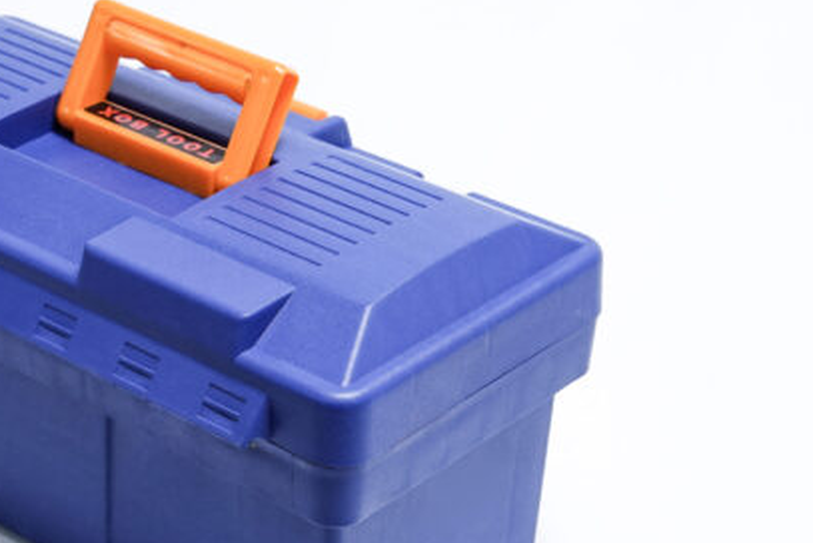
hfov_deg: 19.3
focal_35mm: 105
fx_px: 2373
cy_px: 329
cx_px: 208
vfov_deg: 13.1
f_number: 8
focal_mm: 61
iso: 3200
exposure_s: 1/250
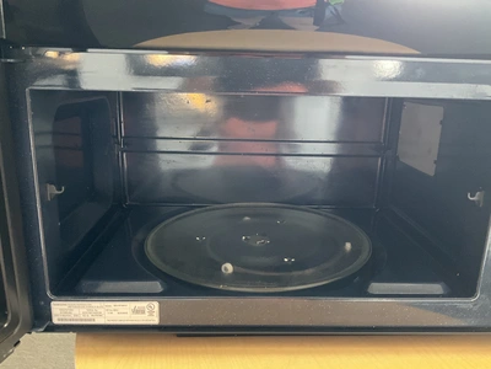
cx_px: 246
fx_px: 411
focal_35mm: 29
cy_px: 184
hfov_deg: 61.7
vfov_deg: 48.2
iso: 320
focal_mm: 3
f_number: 1.8
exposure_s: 1/30
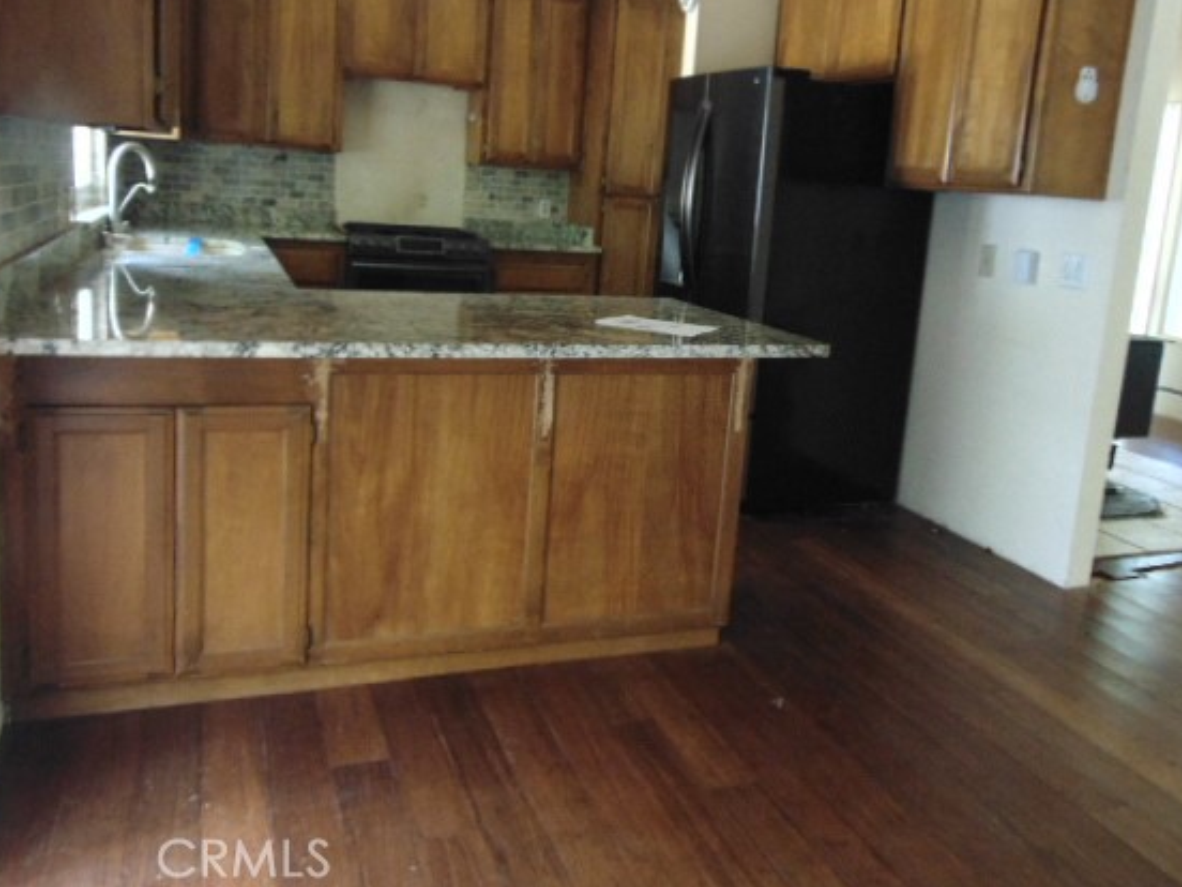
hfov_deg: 61.6
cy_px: 375
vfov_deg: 48.1
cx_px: 619
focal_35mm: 29
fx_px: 990
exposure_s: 1/13
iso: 400
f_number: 3
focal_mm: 4.5
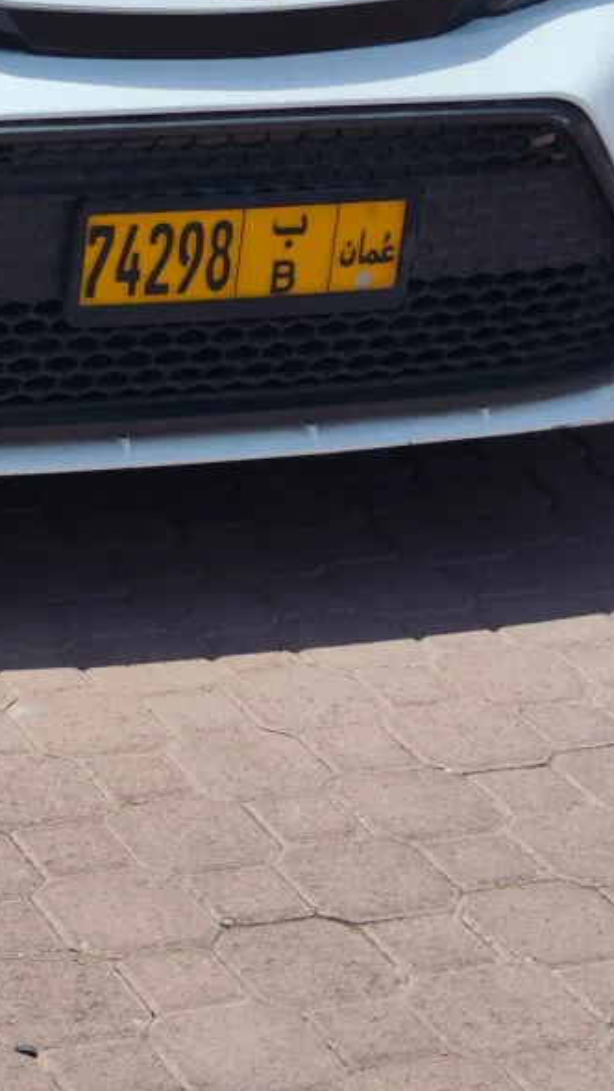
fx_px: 1678
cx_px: -129
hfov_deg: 19.5
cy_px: 184
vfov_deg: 34.6
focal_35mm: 58
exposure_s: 1/1672
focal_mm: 7.01
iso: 50
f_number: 1.69
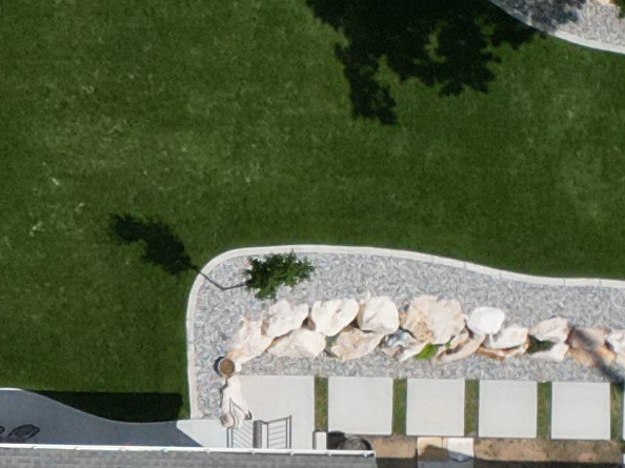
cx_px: -1374
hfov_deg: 9.2
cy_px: 697
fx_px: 2942
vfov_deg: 8.9
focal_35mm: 163
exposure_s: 1/4000
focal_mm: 6.72
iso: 140
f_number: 1.7
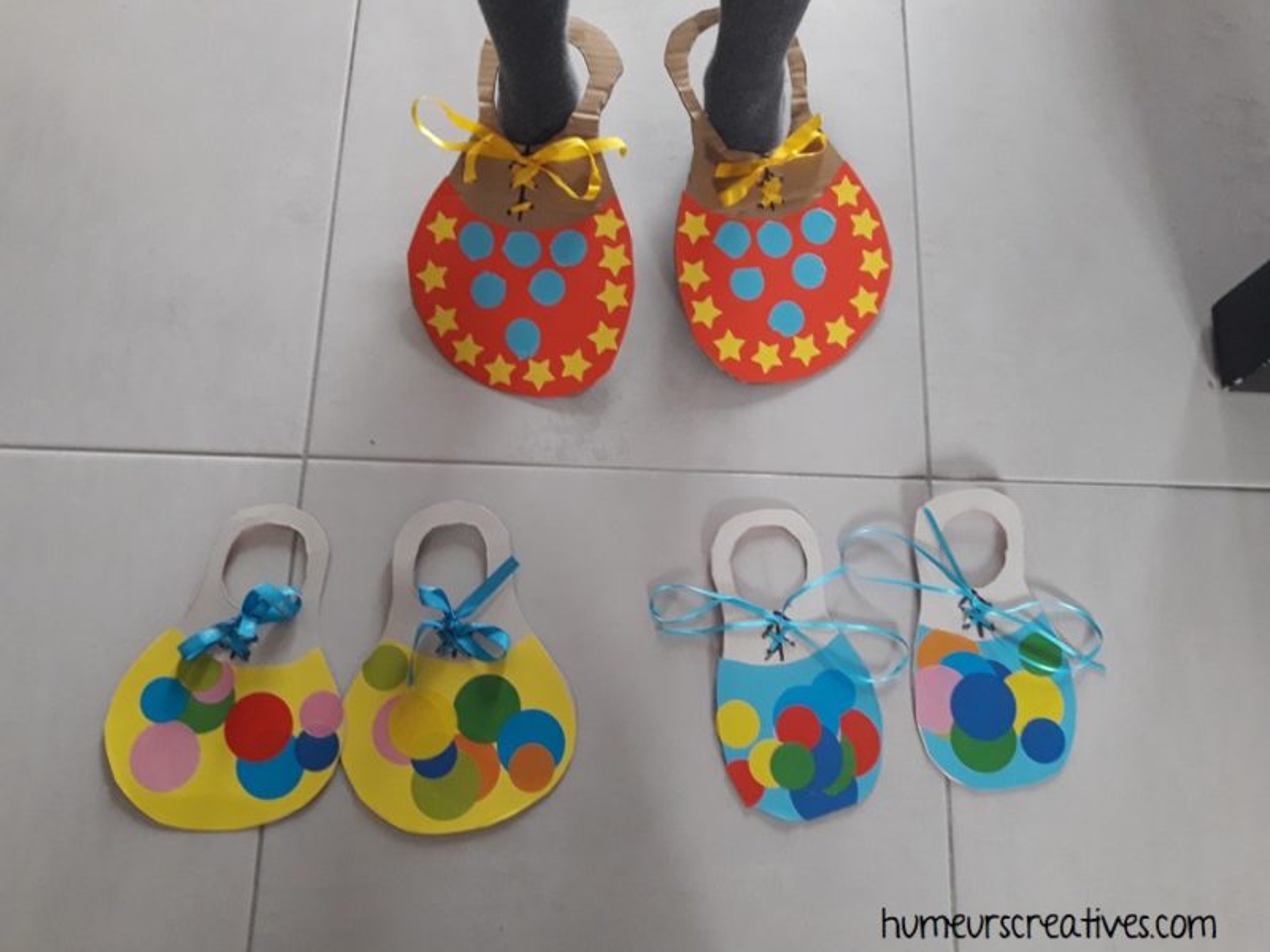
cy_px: 476
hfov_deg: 63.4
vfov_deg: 49.7
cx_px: 635
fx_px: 1027
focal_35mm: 28
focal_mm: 3.7
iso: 160
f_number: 1.9
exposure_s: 1/17
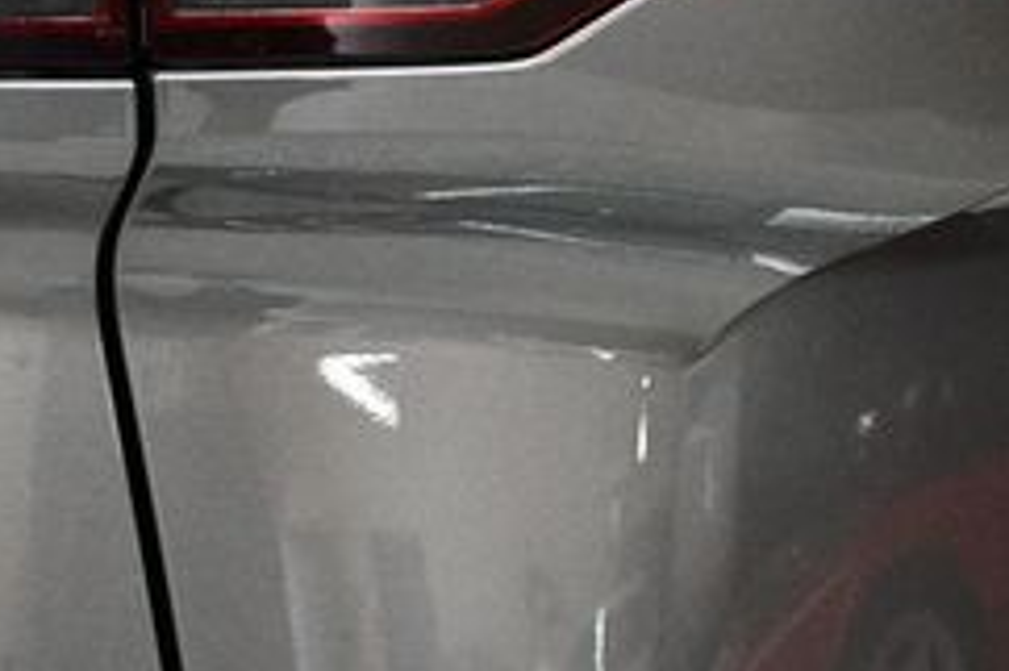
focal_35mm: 127
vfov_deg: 10.7
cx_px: 292
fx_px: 3557
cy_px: -38
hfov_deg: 16.1
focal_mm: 32
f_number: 4
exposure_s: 1/125
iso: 3200
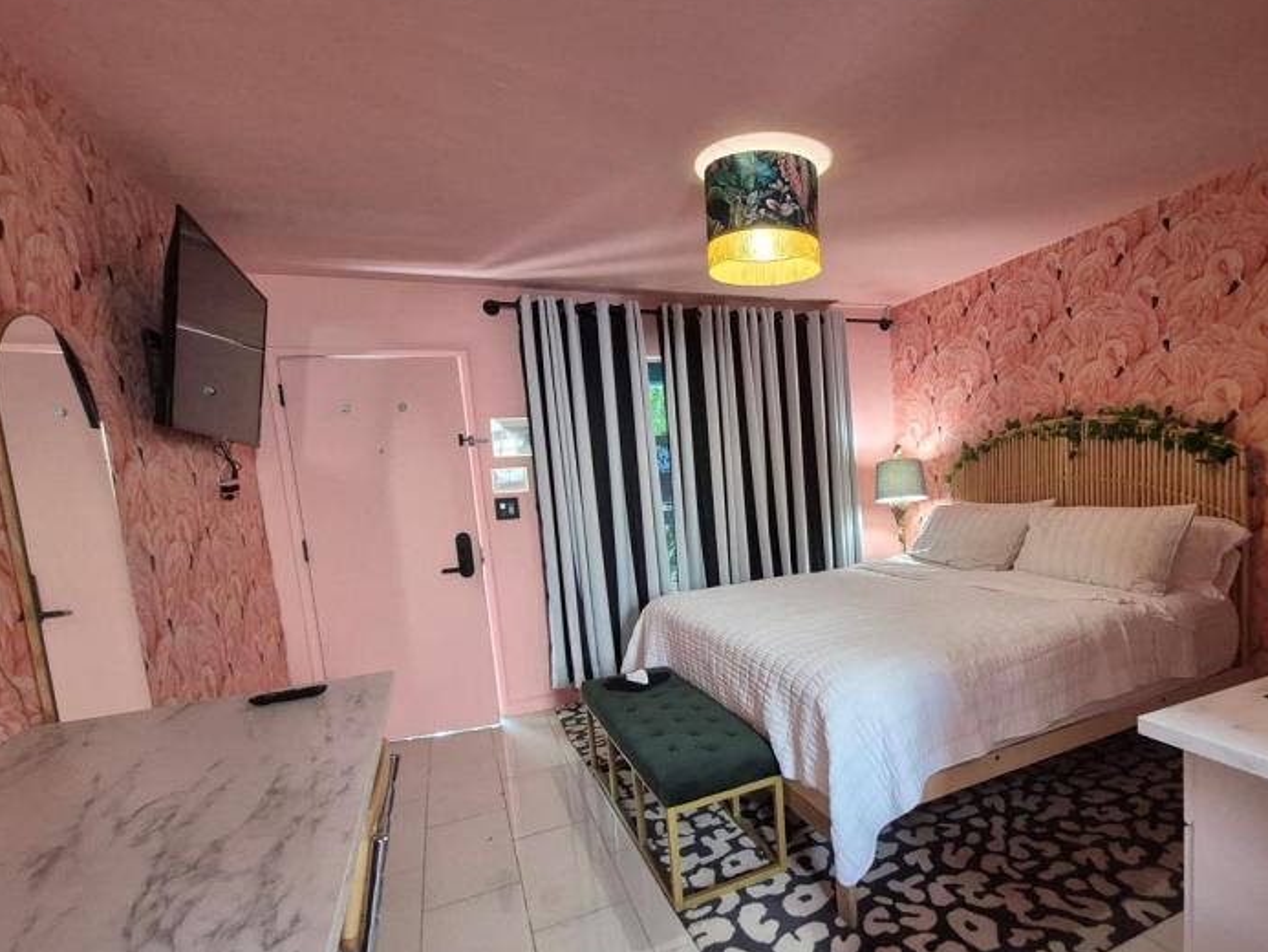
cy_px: 544
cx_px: 785
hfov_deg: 86.2
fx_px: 659
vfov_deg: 71.2
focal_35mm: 18
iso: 640
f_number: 2.2
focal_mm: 1.74
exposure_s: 1/60
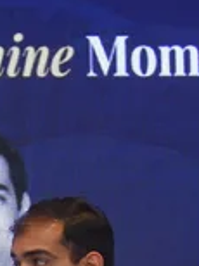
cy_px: 370
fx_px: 2191
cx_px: -114
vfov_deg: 6.9
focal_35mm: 285
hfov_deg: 5.2
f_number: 4
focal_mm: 38
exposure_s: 1/125
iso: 1250
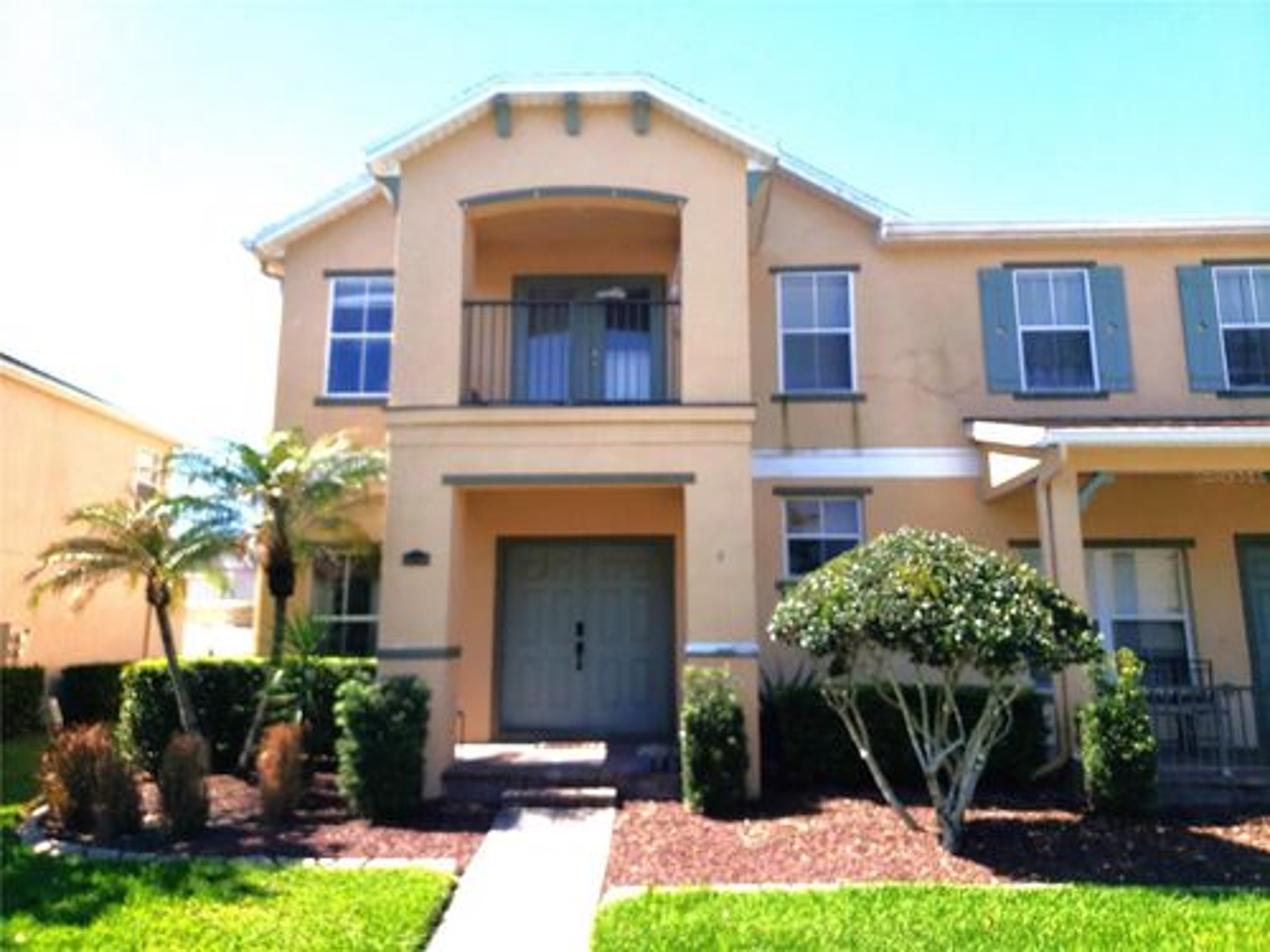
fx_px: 954
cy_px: 476
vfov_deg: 53.1
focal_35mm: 26
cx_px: 635
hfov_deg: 67.3
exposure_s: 1/3000
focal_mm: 4.3
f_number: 1.5
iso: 50
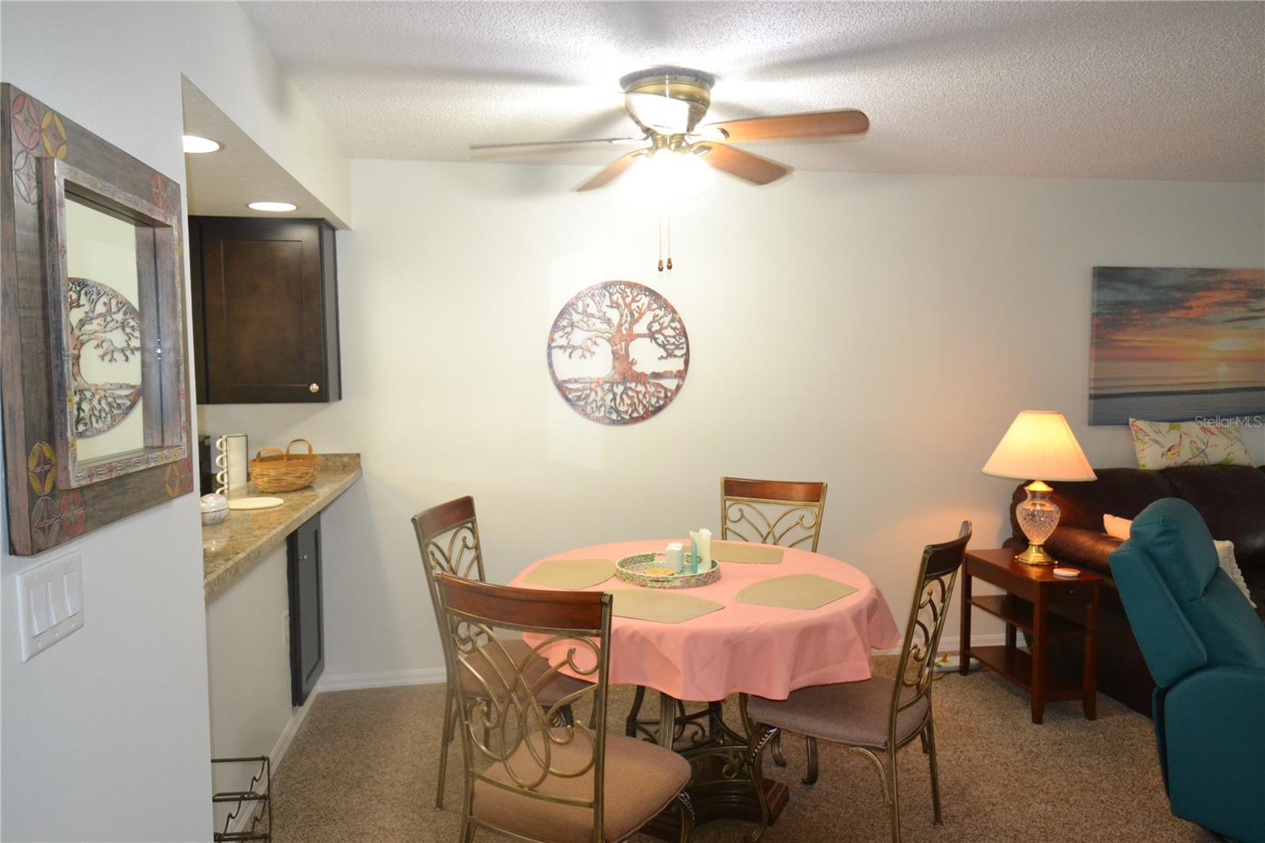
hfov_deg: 77.3
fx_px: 790
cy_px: 422
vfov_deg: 56.1
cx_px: 632
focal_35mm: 22
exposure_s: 1/60
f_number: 4
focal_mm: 15
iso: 1400
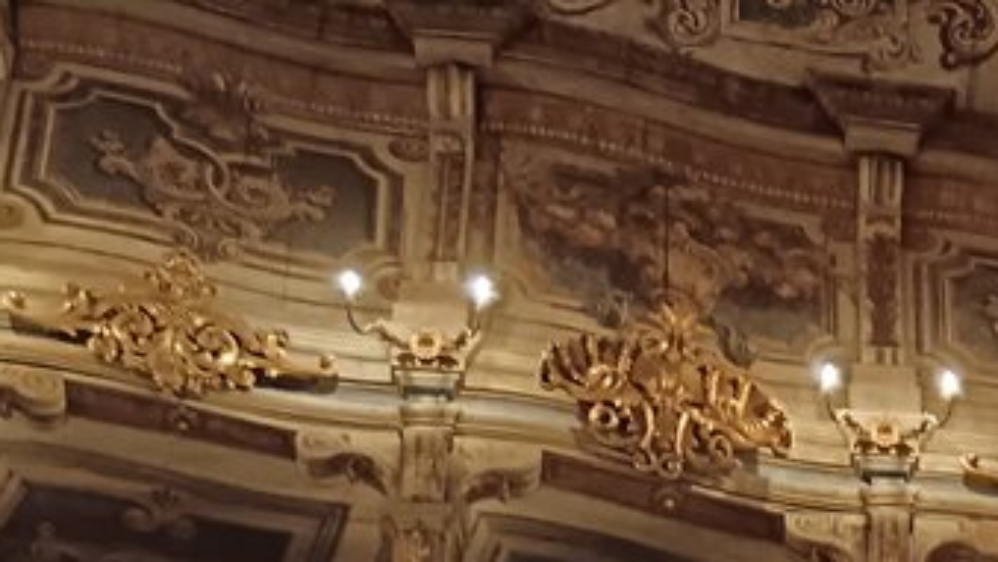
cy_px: 1409
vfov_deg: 9.5
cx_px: 1163
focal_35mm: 111
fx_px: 2939
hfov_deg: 18.4
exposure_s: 1/25
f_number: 1.9
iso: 1957
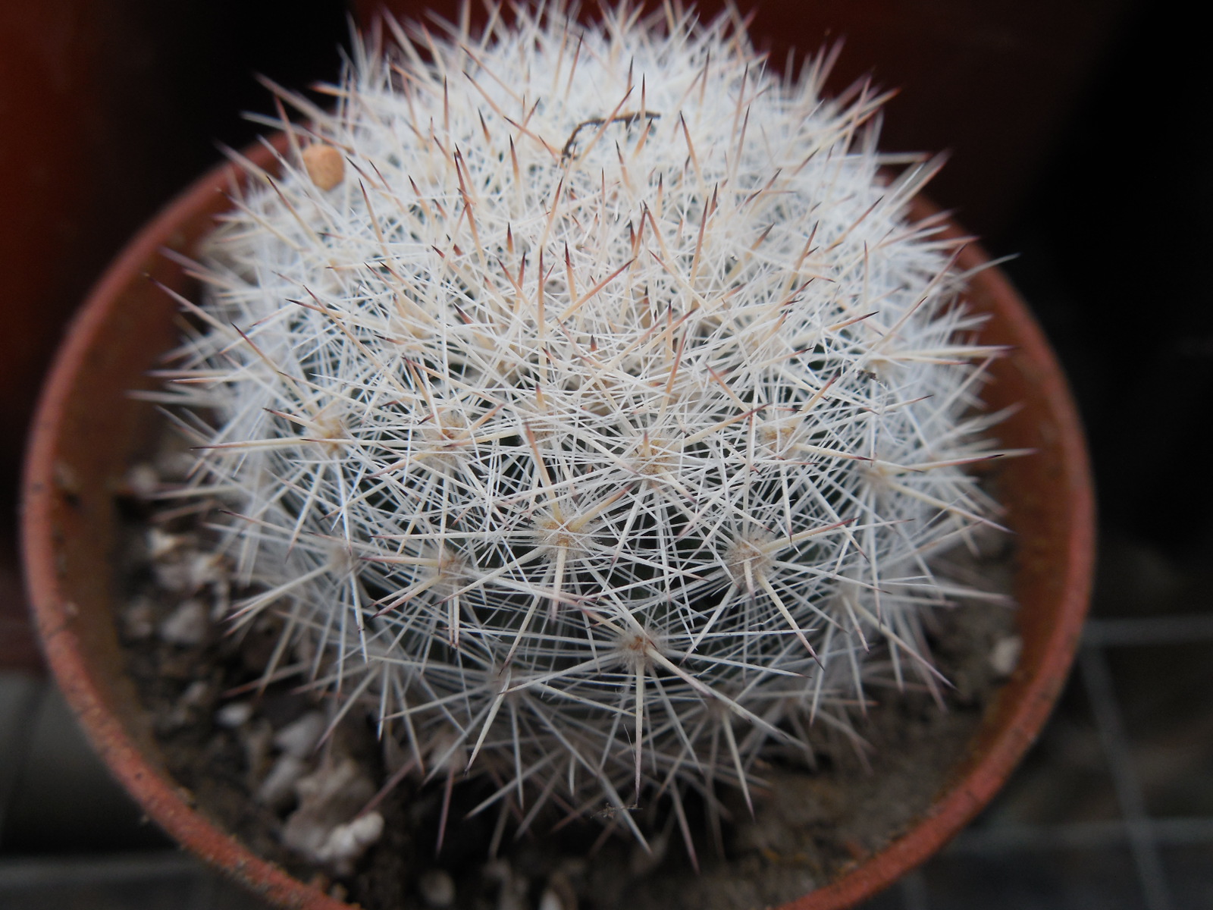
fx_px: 1086
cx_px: 606
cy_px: 455
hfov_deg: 58.4
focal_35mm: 31
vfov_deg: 45.4
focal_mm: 5.6
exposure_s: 1/40
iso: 125
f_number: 3.6
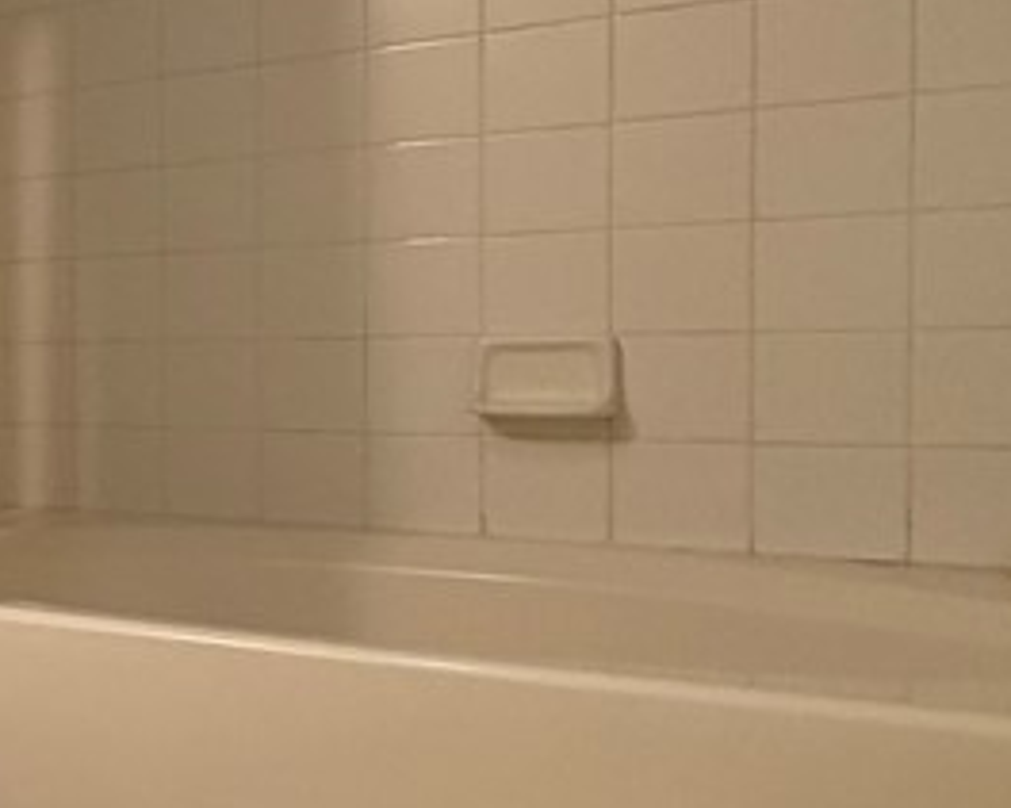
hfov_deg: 23.6
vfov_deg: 28.6
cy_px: 387
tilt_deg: -2.7
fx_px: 1585
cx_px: -685
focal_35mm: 53
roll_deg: +2.6
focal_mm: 2.22
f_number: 2.2
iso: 250
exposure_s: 1/120
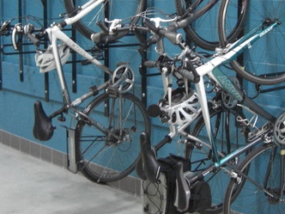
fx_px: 519
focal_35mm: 63
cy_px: 44
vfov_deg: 23.0
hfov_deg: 30.7
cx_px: 150
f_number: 2.8
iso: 800
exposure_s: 1/25
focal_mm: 7.9
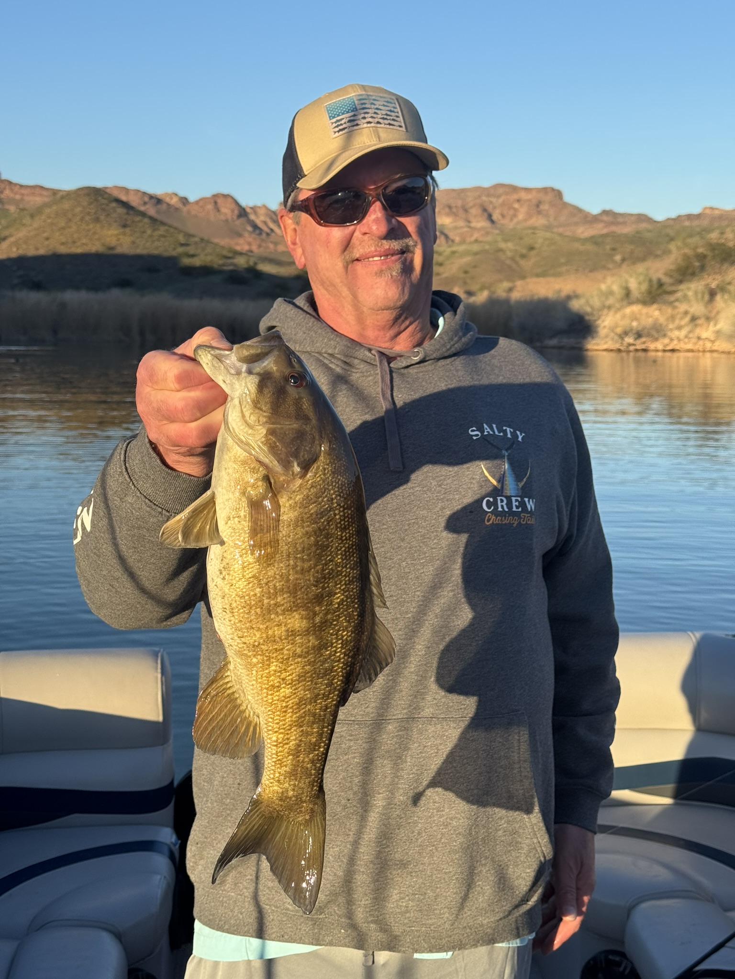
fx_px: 1359
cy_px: 490
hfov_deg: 30.3
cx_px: 368
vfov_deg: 39.7
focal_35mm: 48
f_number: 1.78
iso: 64
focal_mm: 6.76
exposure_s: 1/1818
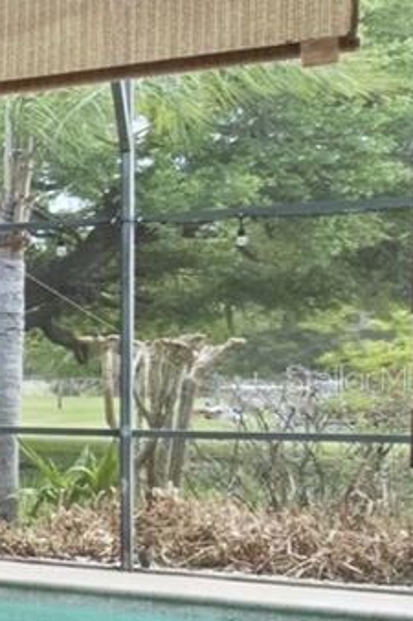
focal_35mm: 71
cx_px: -1021
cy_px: 378
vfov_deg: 28.4
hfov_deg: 9.7
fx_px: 1223
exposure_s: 1/350
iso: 1600
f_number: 11
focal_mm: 10
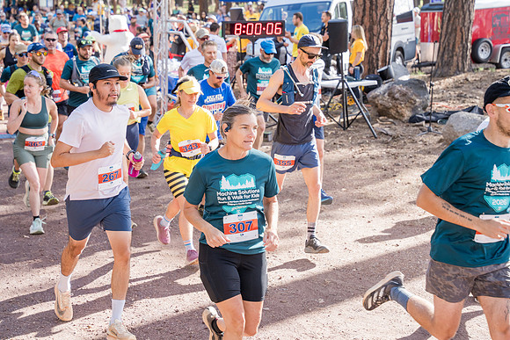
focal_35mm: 70
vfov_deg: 19.5
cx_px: 255
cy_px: 170
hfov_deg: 28.8
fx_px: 992
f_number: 5
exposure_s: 1/500
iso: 800
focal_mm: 70
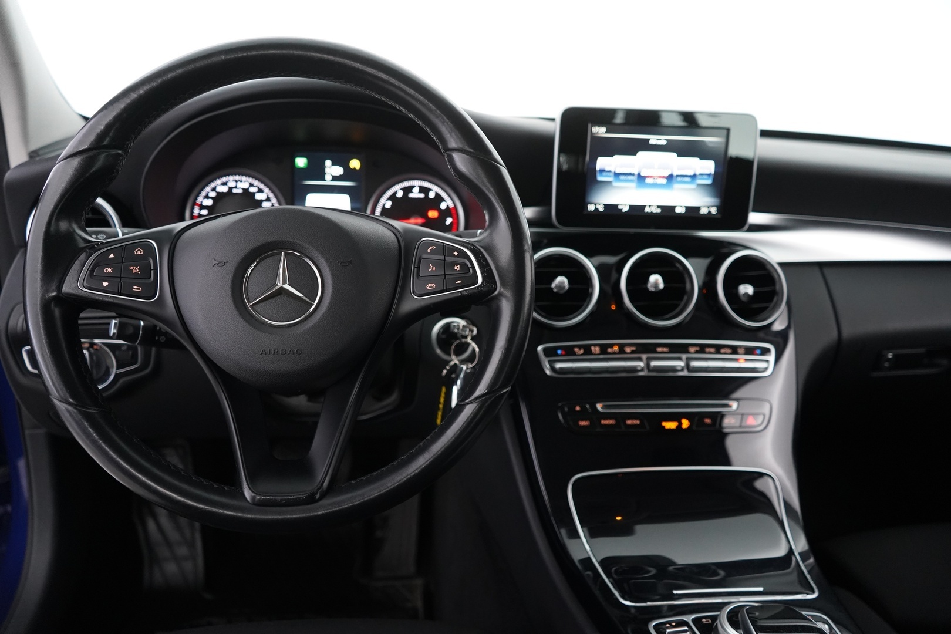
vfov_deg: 46.4
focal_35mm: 28
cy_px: 317
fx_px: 740
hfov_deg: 65.5
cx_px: 476
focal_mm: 28
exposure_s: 1/40
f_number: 3.5
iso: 4000
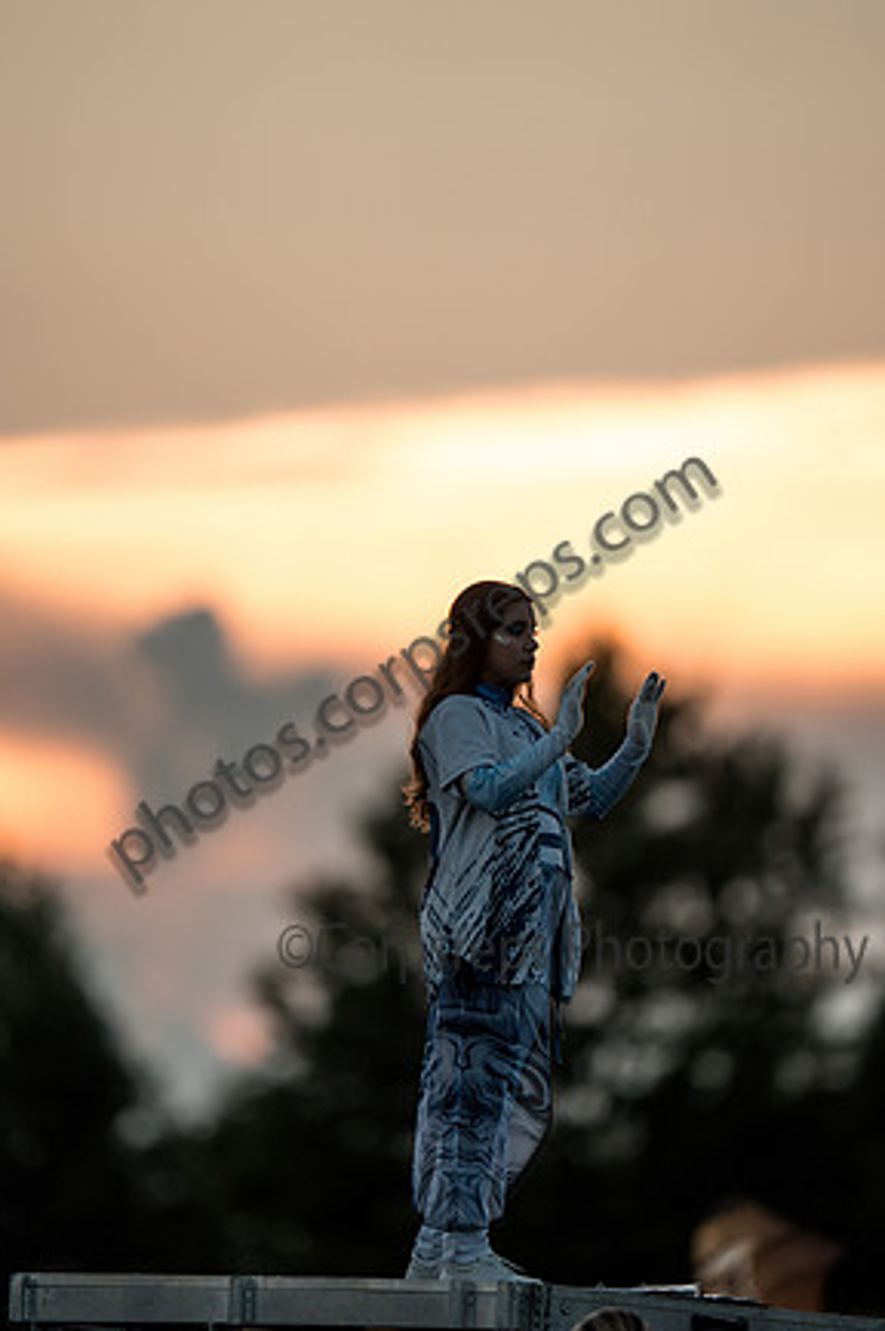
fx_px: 15363
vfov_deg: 5.0
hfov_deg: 3.3
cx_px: 442
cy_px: 667
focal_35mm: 416
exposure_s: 1/2000
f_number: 2.8
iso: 320
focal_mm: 400
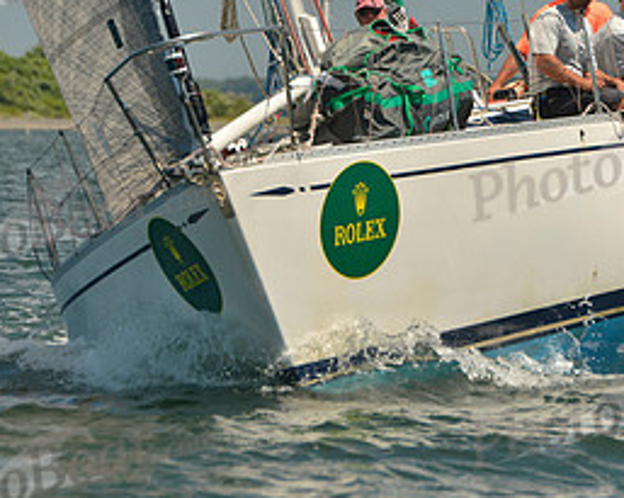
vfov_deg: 3.6
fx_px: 7822
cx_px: 345
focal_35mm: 424
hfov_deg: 4.6
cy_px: 67
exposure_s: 1/800
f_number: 7.1
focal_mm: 200
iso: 280
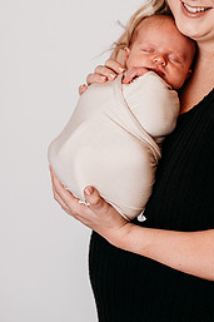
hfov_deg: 9.2
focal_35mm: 149
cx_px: 176
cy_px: 83
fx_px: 1330
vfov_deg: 13.7
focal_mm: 85
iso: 160
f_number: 2.5
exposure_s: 1/160
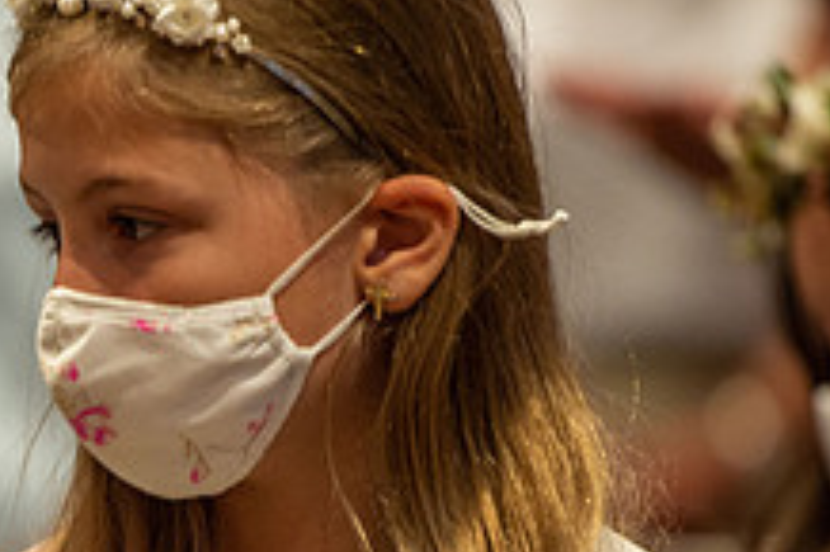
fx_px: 12256
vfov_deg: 2.6
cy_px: 544
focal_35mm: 532
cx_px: 53
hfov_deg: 3.9
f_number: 2.8
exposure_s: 1/100
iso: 1600
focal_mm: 200
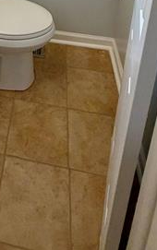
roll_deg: +0.2
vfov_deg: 33.4
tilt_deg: -17.0
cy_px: -80
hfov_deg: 28.7
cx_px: 0
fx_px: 287
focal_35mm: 42
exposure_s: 1/120
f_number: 2.2
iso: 160
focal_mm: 2.22
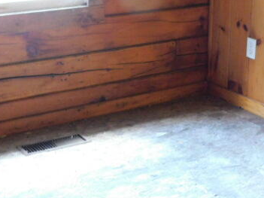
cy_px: 43
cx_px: 220
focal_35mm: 93
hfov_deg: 20.8
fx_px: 709
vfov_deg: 15.8
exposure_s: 1/6
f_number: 3.8
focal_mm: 9
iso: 800
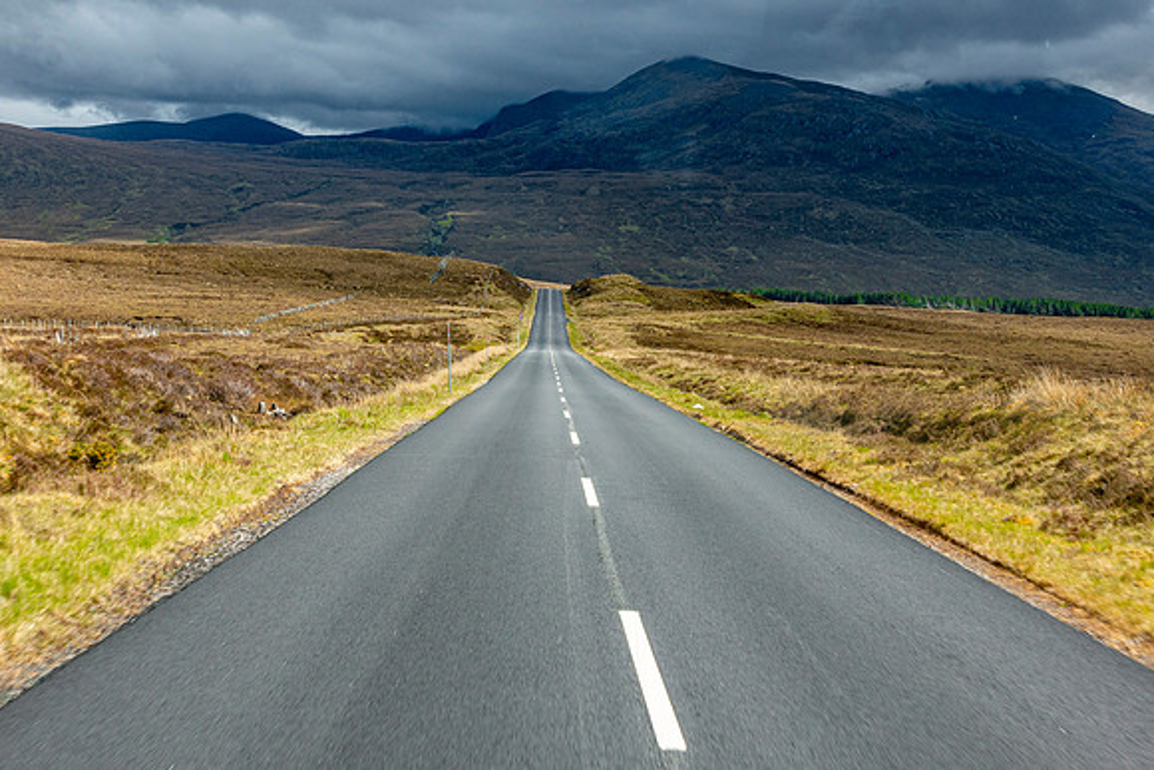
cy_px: 305
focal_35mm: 49
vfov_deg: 27.6
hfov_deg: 40.4
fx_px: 1562
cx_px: 491
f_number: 7.1
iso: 125
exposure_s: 1/250
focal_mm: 14.7
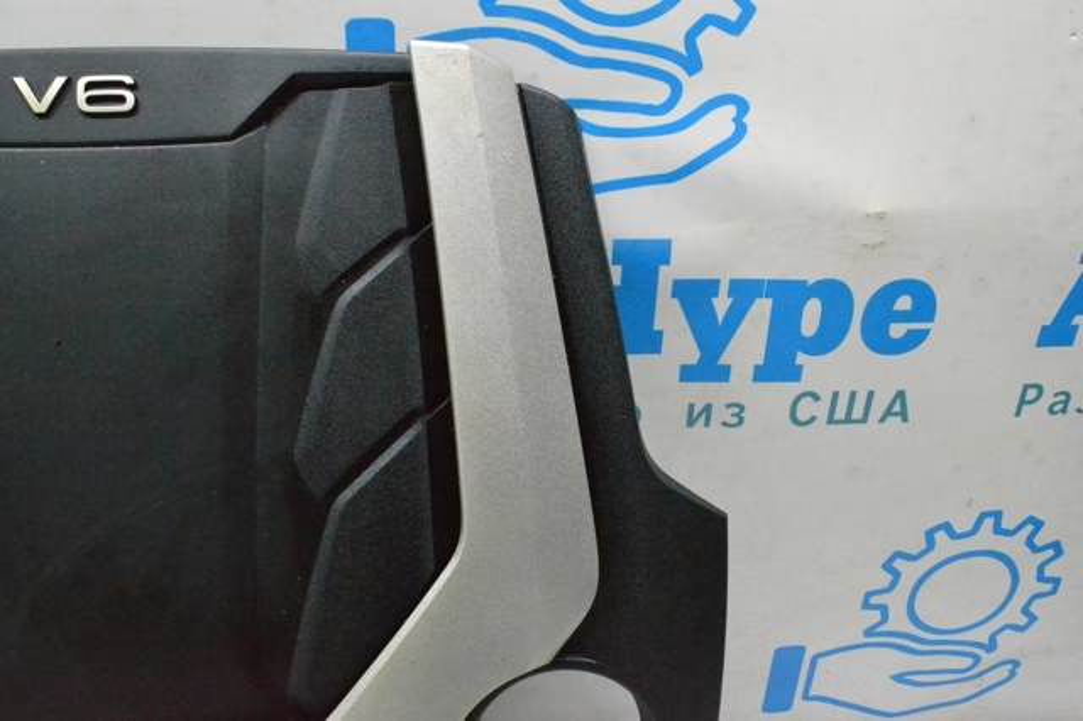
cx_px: 542
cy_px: 360
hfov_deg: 57.2
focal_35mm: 33
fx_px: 992
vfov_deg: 39.9
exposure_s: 1/125
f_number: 10
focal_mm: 22
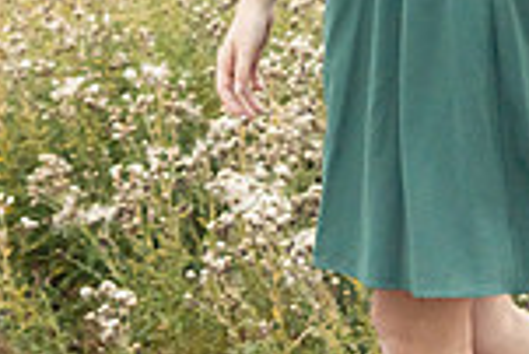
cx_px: 140
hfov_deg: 15.2
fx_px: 1971
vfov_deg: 9.7
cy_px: -282
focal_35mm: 134
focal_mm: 35
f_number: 2.8
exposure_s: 1/200
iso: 2000
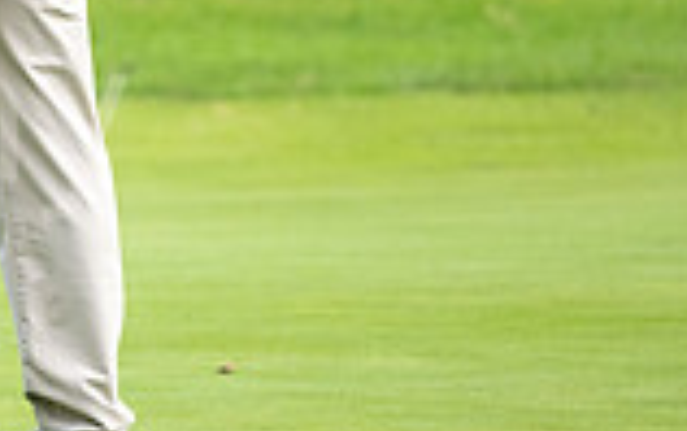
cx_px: -426
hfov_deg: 1.9
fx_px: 21078
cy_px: -94
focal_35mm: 1125
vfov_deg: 1.2
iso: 640
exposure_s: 1/1250
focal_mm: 300
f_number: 4
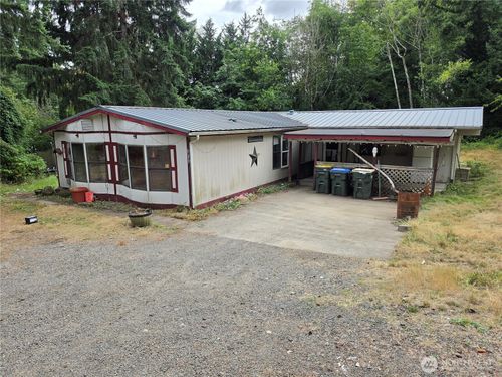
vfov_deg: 58.9
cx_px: 251
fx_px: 334
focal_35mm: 23
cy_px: 188
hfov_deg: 73.9
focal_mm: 6.5
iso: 10
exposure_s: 1/222
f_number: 1.4
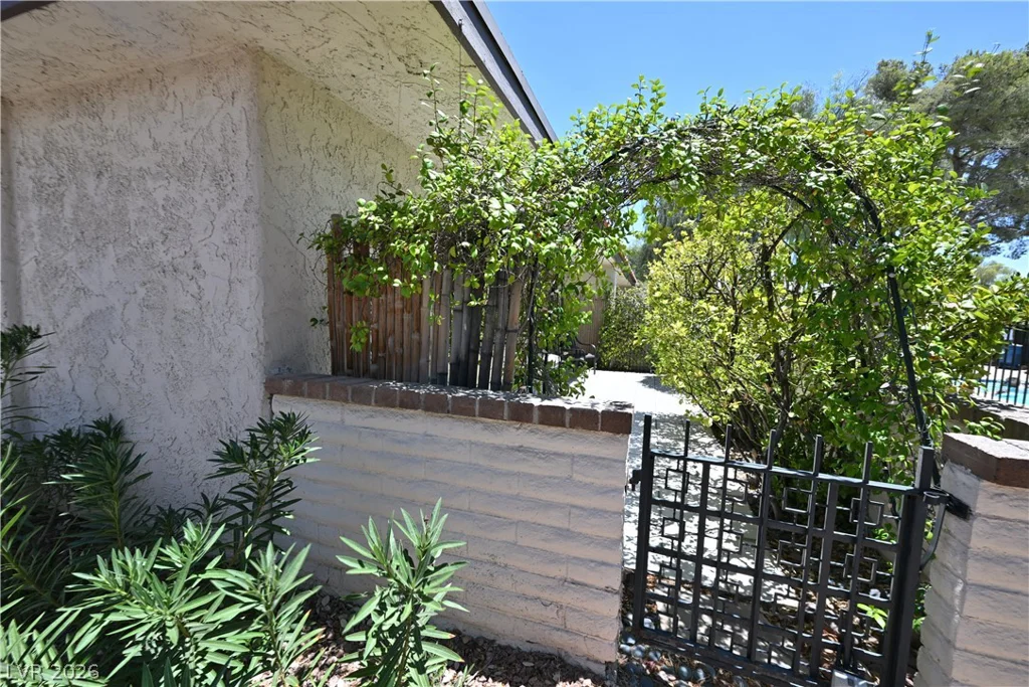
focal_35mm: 14
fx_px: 400
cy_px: 344
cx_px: 514
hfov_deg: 104.2
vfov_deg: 81.2
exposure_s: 1/60
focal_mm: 14
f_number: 11
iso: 100
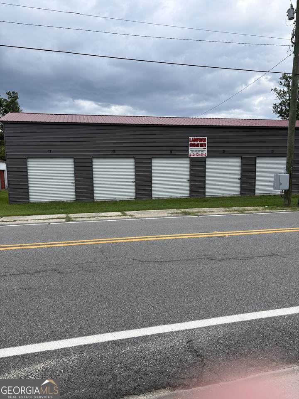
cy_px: 200
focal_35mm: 26
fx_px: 299
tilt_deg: -5.3
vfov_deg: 67.3
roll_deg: +0.0
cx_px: 150
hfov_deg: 53.1
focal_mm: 5.96
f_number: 1.6
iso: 50
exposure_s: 1/1196
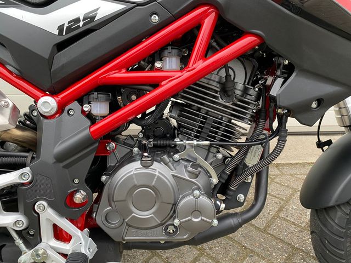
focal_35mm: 26
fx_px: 264
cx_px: 176
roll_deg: -1.1
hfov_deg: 67.3
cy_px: 132
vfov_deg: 53.1
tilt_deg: -22.0
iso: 125
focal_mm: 4.25
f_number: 1.8
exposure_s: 1/74
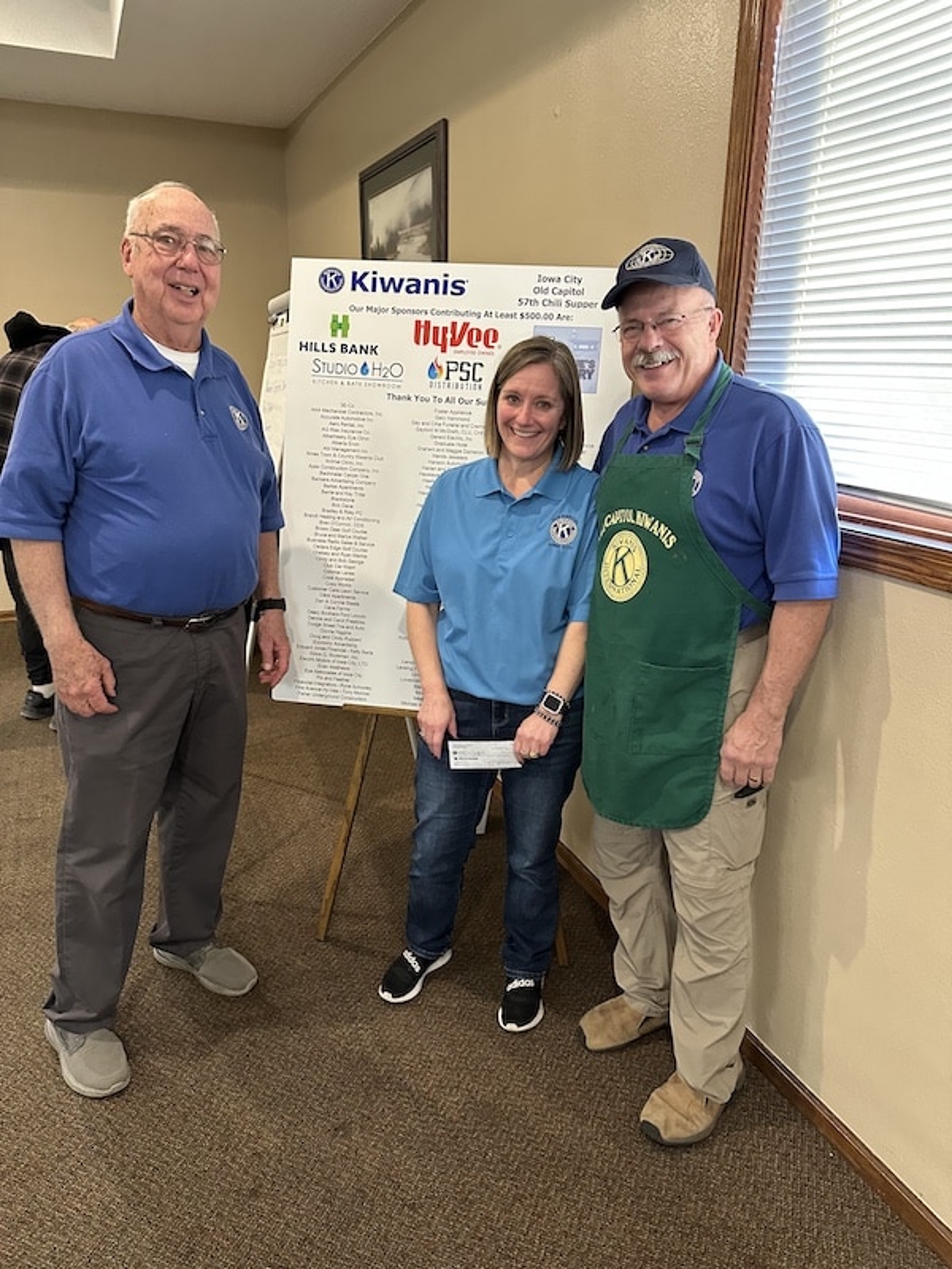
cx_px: 476
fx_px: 880
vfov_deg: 71.6
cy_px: 634
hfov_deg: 56.8
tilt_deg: -16.0
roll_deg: -0.9
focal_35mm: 24
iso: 500
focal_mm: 6.86
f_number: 1.78
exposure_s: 1/60
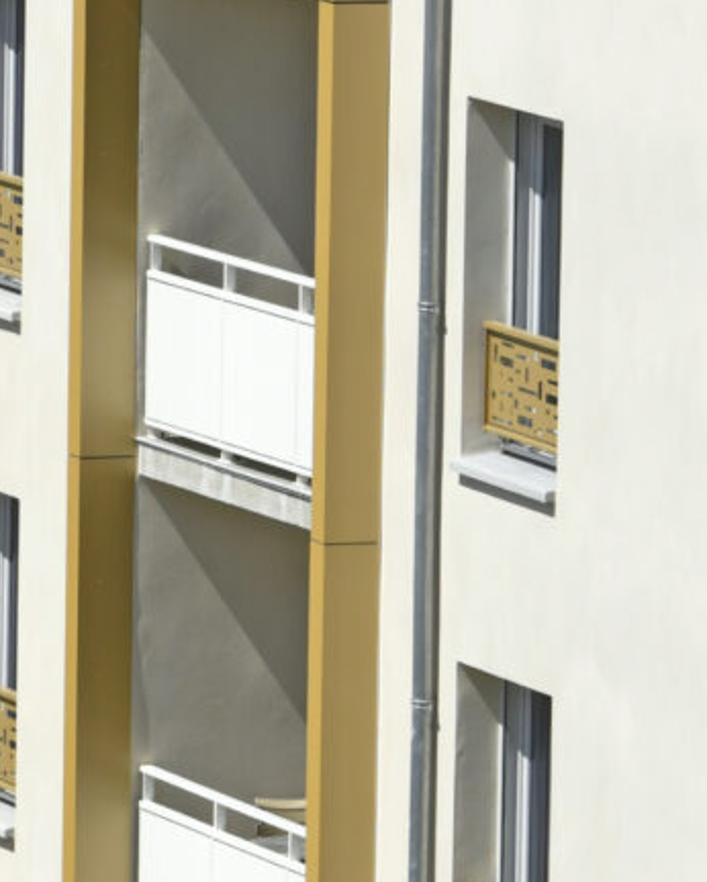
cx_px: -727
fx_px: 14245
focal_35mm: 545
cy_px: 477
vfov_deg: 3.5
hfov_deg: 2.8
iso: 64
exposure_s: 1/500
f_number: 8
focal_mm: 98
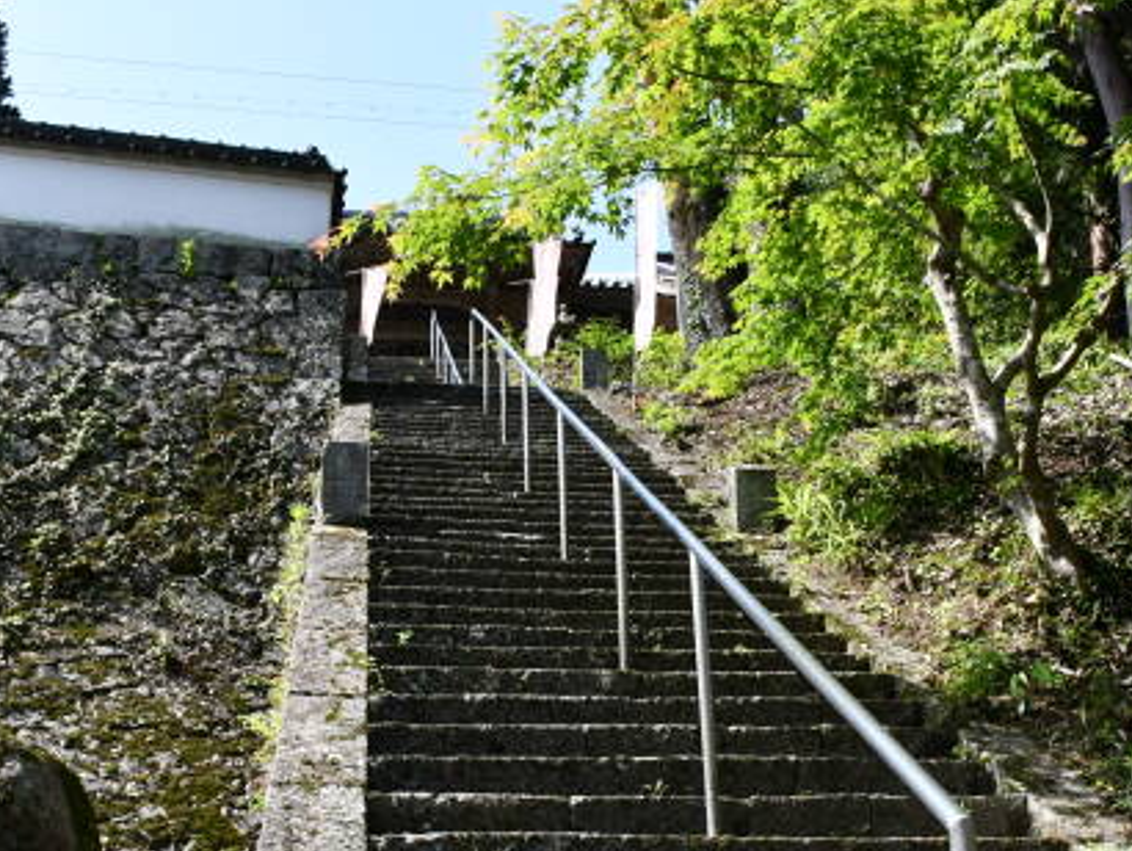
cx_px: 578
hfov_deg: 39.6
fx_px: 1571
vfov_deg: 29.8
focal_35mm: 48
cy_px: 644
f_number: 13
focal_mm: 18
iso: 1250
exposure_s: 1/640
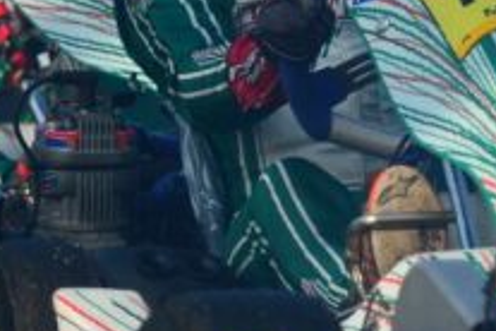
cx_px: 482
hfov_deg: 1.4
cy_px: 107
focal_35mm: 1482
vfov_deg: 0.9
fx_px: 20417
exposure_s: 1/1600
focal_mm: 300
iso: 125
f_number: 4
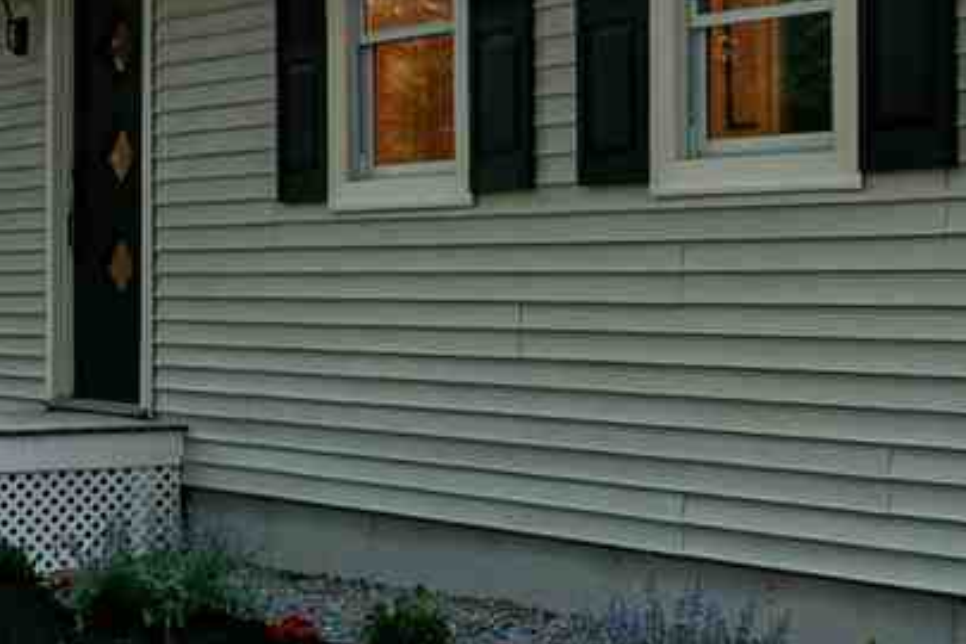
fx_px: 2442
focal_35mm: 91
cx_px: 456
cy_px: 208
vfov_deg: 15.0
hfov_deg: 22.4
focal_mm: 12
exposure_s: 1/160
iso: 400
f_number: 9
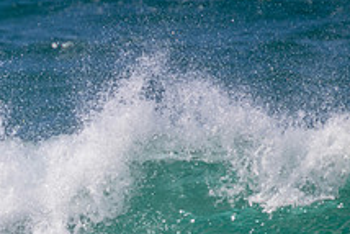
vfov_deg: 0.6
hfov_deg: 1.0
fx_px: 21082
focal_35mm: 2167
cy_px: 305
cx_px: 2
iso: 560
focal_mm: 800
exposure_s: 1/1600
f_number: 11
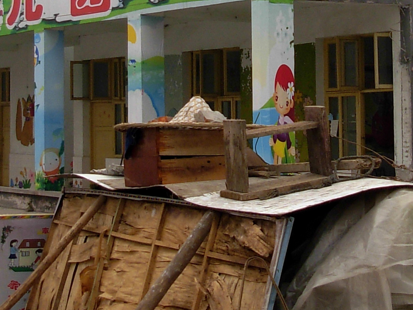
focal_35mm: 110
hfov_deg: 17.9
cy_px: -22
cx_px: 225
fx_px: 1313
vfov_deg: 13.2
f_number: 2.9
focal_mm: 6.3
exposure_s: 1/395
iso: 79
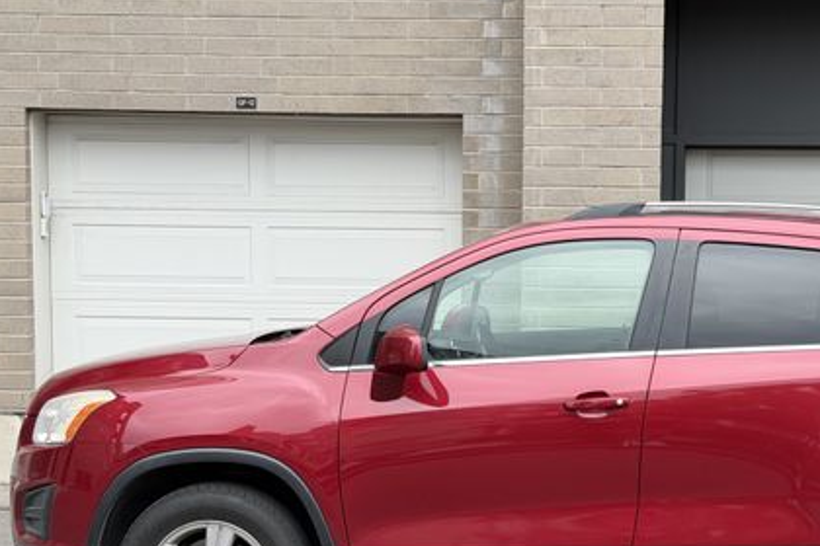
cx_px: 572
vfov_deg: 17.8
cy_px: 415
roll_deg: -0.8
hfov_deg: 26.4
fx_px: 1731
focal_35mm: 76
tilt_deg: -4.8
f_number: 1.78
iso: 80
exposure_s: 1/1167
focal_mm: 6.76
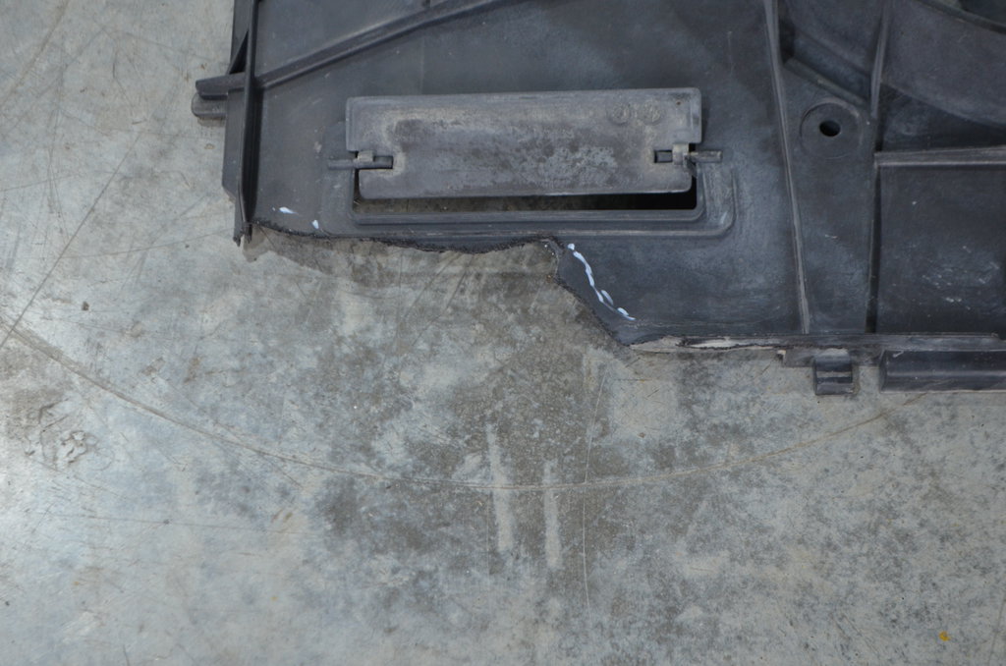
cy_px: 333
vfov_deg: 18.8
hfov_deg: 28.1
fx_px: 2008
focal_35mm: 72
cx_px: 503
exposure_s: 1/40
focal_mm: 48
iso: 800
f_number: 5.3
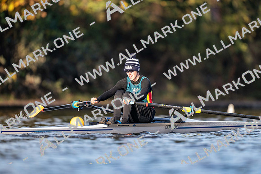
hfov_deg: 3.4
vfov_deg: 2.3
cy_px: 87
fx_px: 4351
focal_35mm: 600
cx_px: 130
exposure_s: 1/2500
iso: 1000
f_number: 4
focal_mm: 600
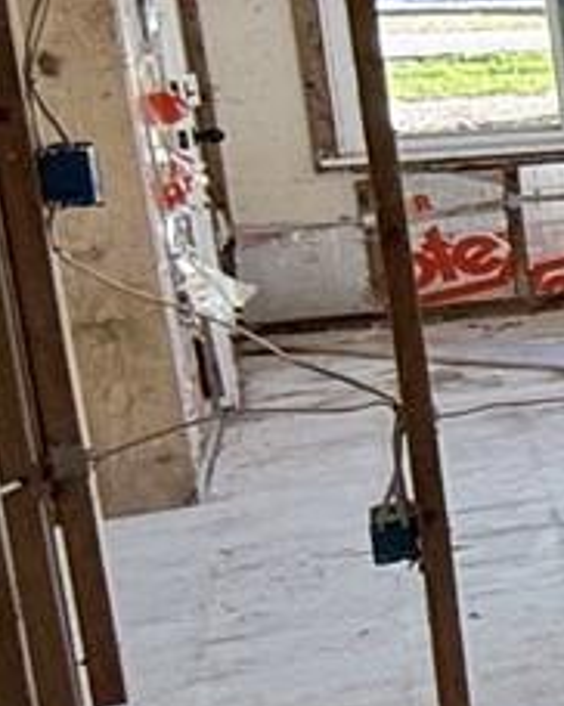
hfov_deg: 7.9
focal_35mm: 96
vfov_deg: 19.8
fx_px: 2006
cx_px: 2327
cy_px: 170
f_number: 2.2
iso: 100
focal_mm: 2.22
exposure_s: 1/99
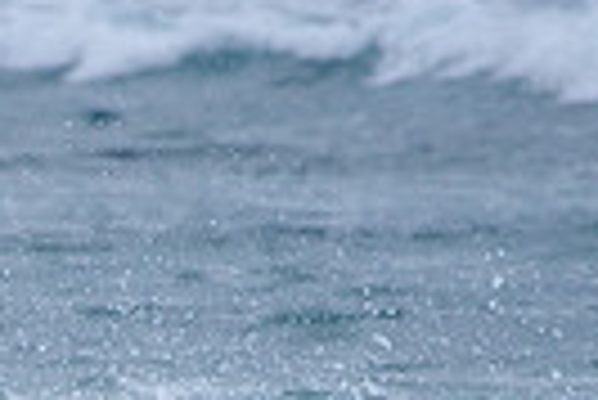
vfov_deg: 0.6
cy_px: 766
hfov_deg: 0.9
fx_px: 36318
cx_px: -297
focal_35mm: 2184
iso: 250
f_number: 5.6
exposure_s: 1/2000
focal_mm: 500
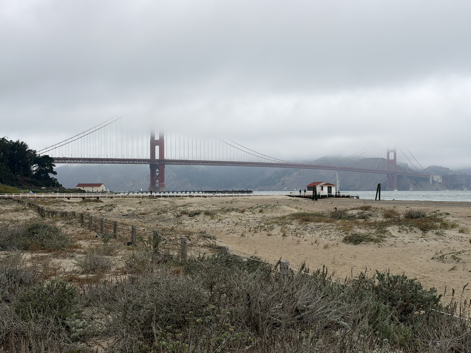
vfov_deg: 30.3
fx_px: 653
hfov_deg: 39.7
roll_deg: -0.3
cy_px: 176
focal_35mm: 48
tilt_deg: +1.2
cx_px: 236
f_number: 1.8
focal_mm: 6.93
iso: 80
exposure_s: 1/3953
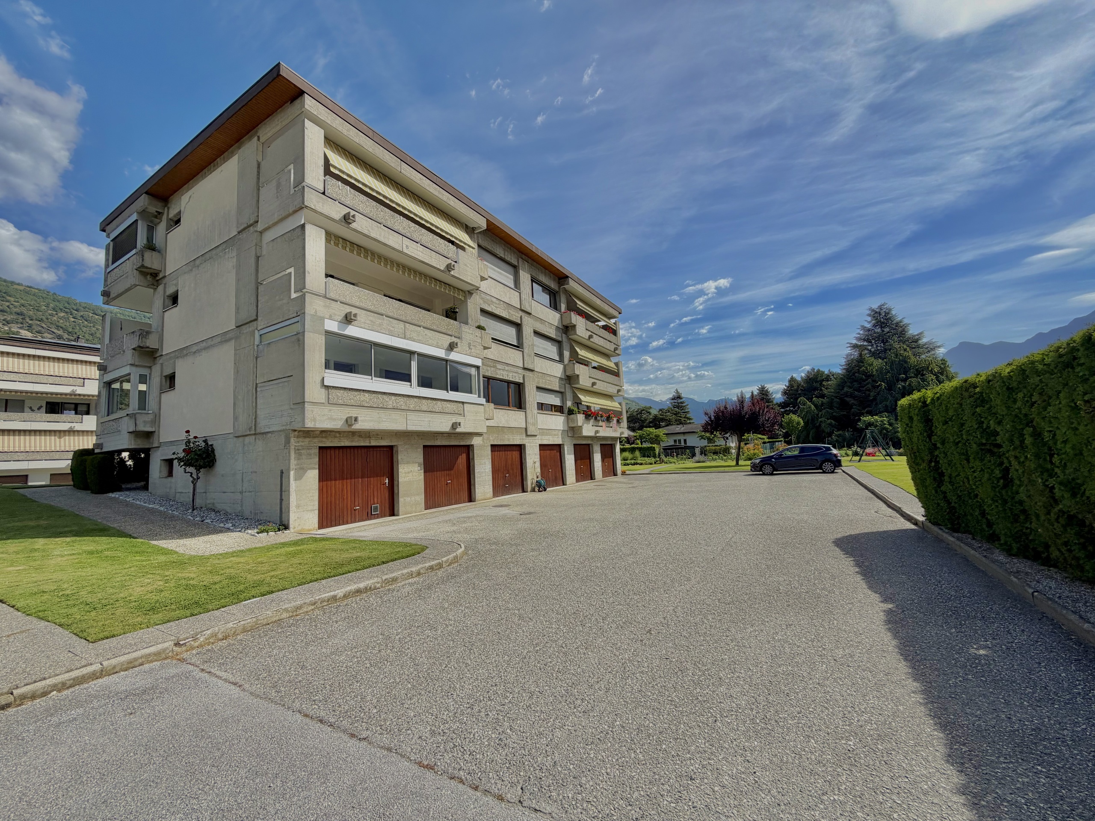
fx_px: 443
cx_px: 548
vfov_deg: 85.7
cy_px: 410
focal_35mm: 14
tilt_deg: +5.2
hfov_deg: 102.1
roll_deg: +3.3
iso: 20
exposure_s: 1/1087
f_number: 2.2
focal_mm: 2.22
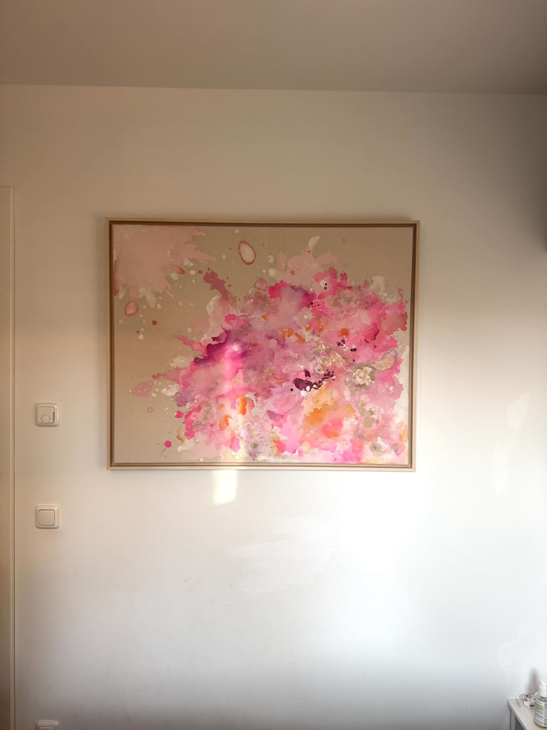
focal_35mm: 24
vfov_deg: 71.6
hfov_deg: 56.8
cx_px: 274
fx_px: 506
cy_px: 365
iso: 125
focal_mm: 6.76
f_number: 1.78
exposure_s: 1/117
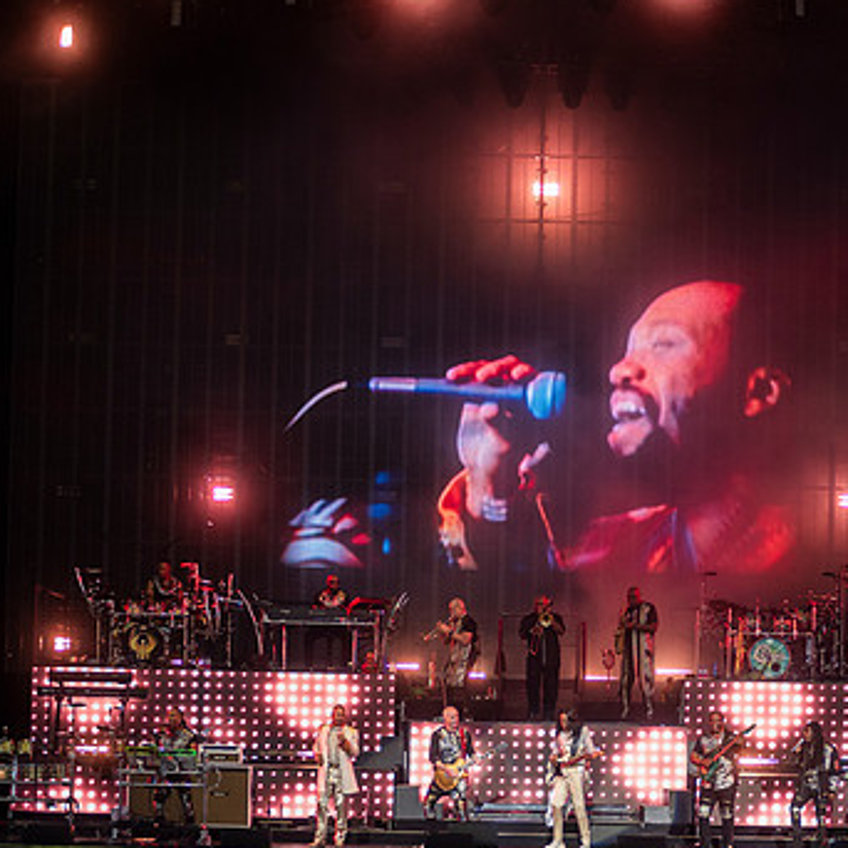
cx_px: 658
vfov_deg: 14.1
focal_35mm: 124
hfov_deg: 14.0
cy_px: 504
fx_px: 3437
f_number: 3.2
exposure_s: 1/500
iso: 1000
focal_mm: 80
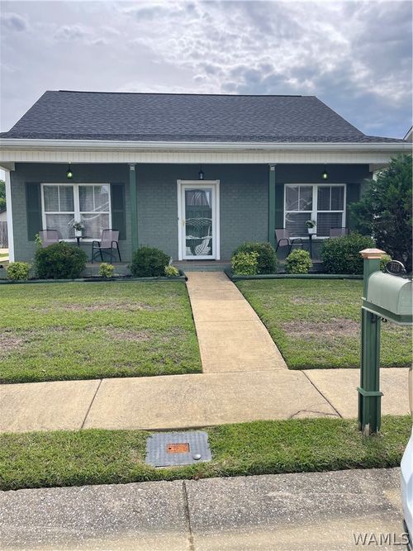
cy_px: 276
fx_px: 398
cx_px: 206
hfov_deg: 54.9
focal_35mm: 25
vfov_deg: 69.4
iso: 32
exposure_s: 1/1883
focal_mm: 5.1
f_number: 1.6
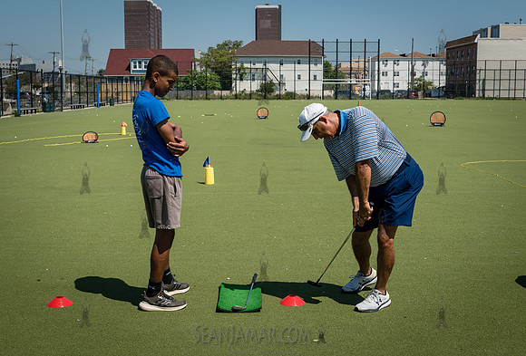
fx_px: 699
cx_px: 247
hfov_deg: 41.2
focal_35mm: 48
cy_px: 170
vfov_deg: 28.6
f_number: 5
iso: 100
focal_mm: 38
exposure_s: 1/800
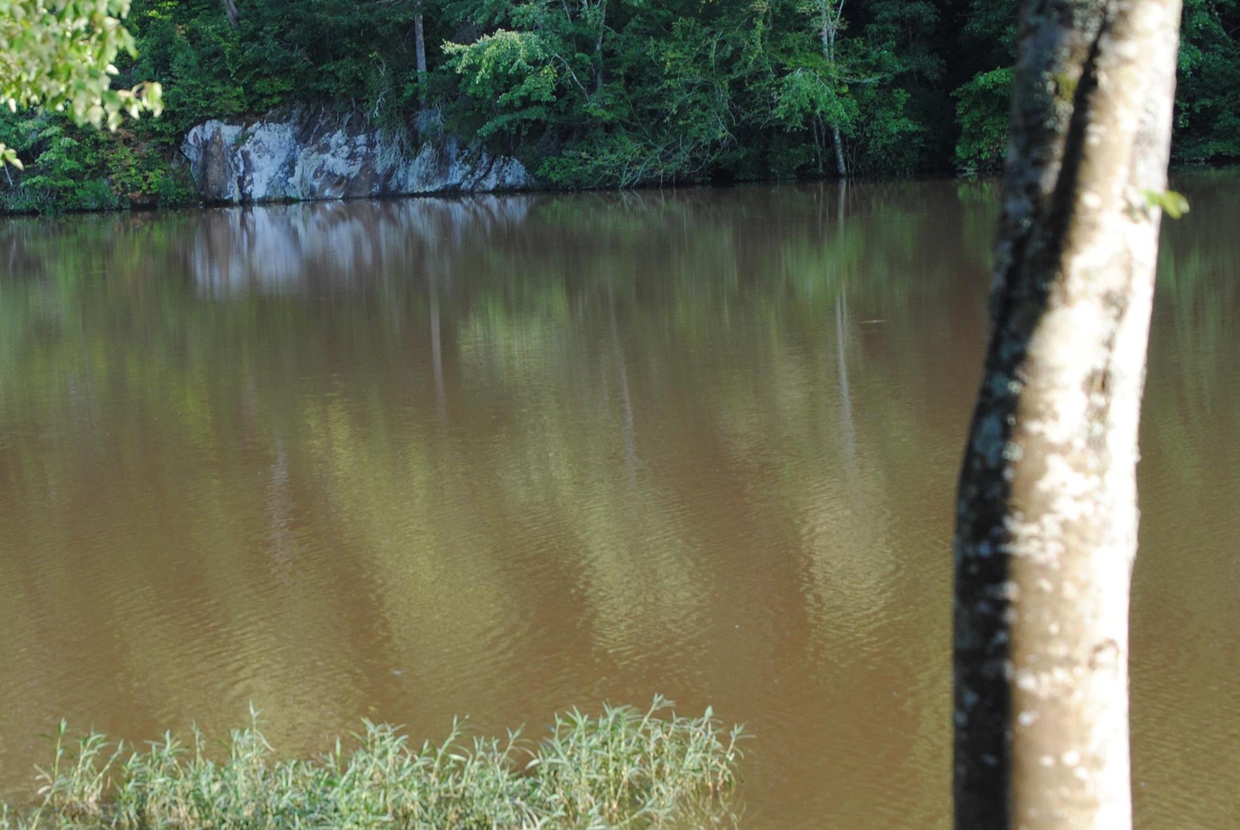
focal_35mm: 125
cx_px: 305
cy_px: 381
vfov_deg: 11.0
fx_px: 4303
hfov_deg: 16.3
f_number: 5.6
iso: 180
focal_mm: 55
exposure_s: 1/125
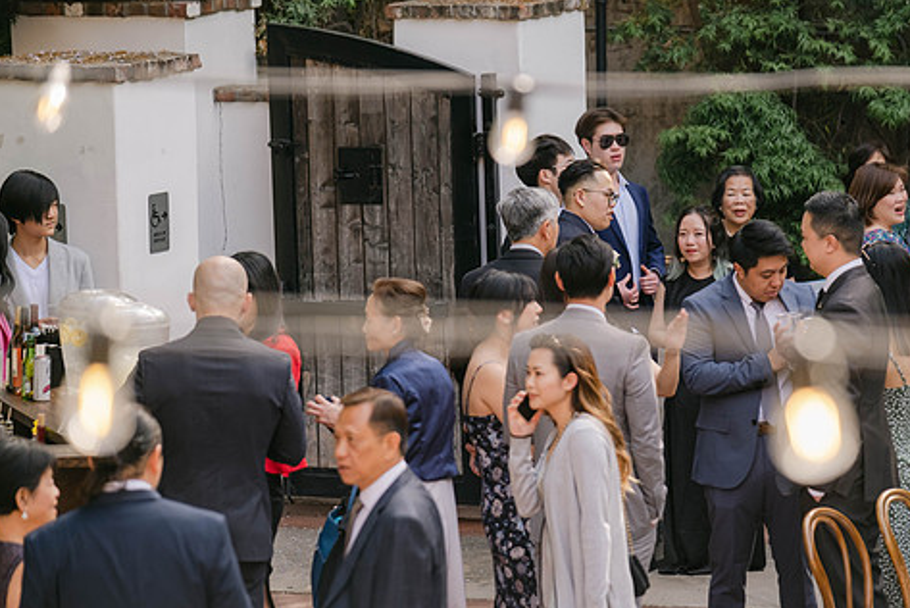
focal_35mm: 212
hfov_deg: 9.7
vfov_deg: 6.5
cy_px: 305
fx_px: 5362
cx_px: 550
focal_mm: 115
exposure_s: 1/320
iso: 320
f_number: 2.8
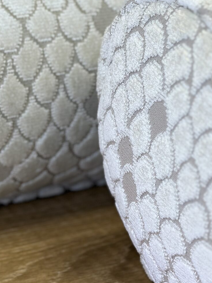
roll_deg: +0.1
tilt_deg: -18.7
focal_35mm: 126
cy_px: 117
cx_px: 92
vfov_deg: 15.6
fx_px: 1029
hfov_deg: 11.8
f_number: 1.78
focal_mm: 6.86
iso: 80
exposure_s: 1/234
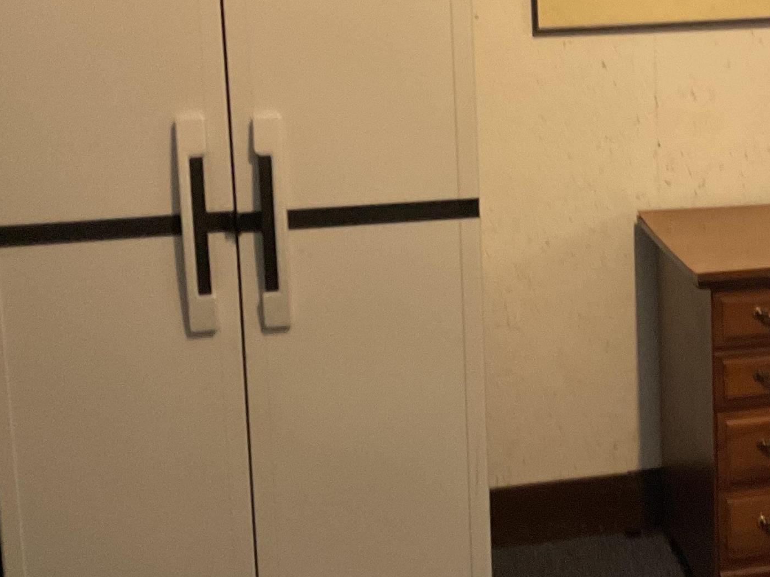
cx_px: 715
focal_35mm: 64
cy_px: 103
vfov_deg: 22.6
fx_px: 1424
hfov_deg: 28.9
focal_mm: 3
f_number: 1.8
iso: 250
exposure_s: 1/60
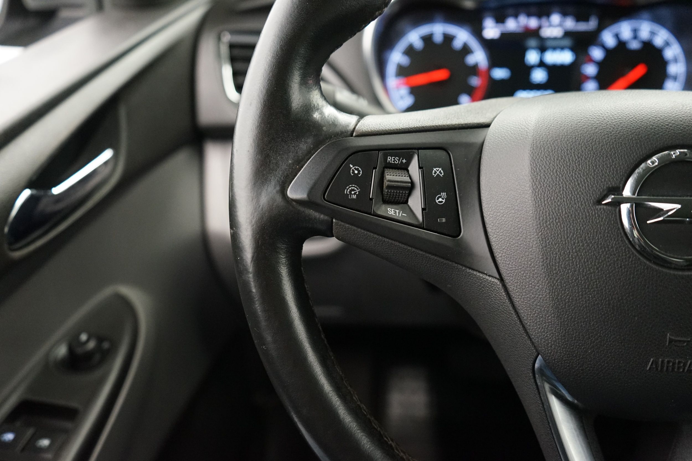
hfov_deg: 63.7
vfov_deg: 45.0
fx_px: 557
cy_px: 230
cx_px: 346
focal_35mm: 29
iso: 4000
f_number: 3.5
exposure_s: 1/60
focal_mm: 29
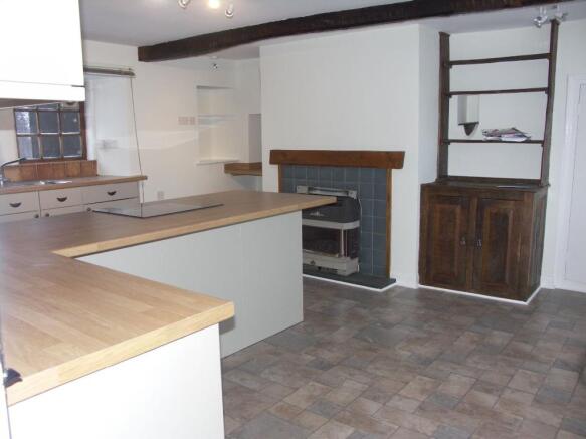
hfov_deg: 61.7
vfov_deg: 48.2
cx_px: 293
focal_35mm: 29
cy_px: 220
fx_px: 491
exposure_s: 1/50
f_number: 2.8
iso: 200
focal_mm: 7.7
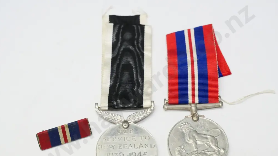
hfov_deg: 33.8
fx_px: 457
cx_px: 138
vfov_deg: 19.4
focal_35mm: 62
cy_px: 95
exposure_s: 1/200
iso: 3200
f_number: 6.3
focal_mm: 28
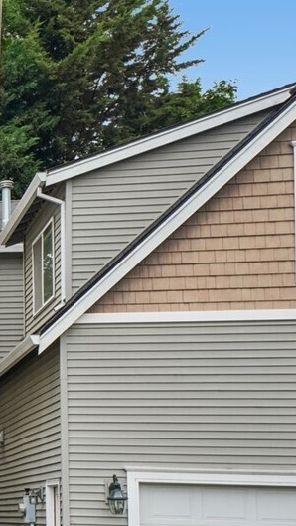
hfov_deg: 10.8
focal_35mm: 84
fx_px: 1171
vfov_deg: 24.9
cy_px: 408
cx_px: -534
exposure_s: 1/500
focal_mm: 25
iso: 400
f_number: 8
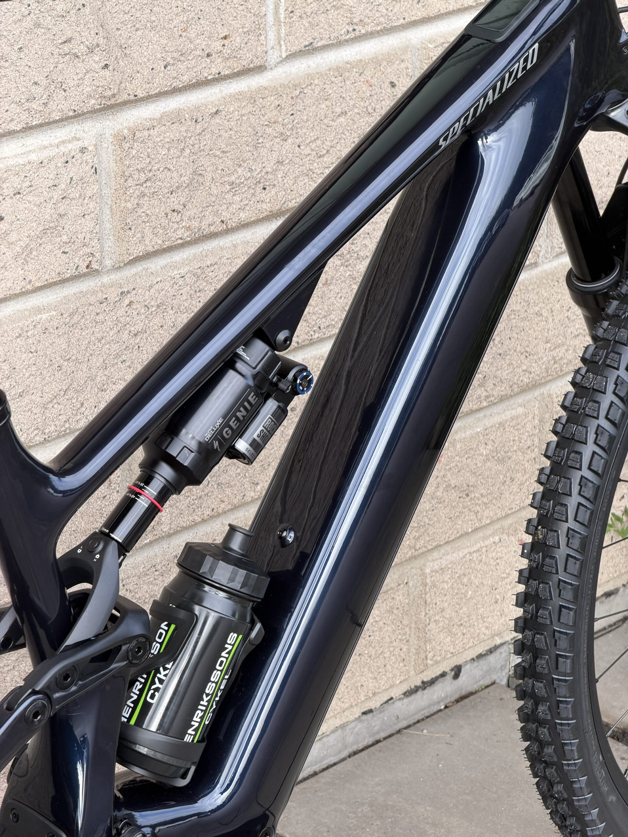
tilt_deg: -23.5
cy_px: 418
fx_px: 2419
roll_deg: -0.5
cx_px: 314
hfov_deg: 14.8
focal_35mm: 100
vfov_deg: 19.6
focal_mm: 16.89
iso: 50
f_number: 2.8
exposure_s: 1/121
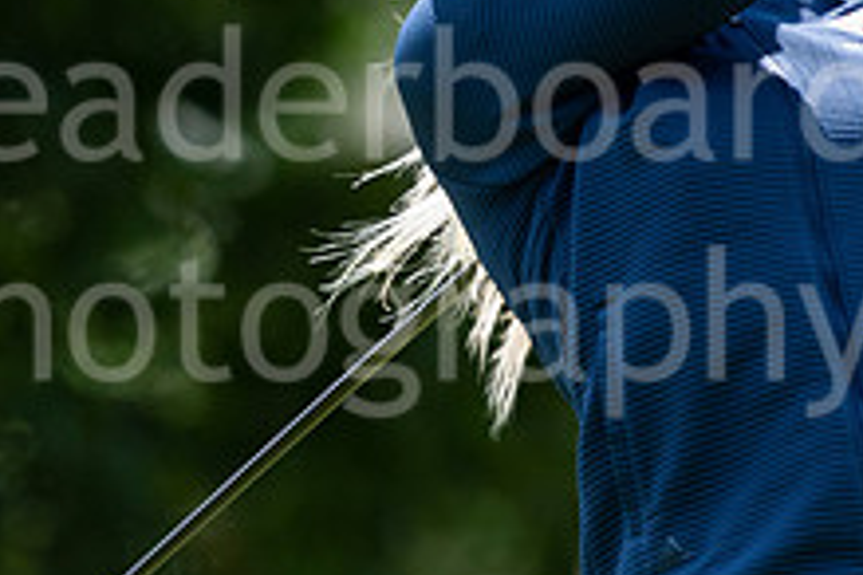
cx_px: 382
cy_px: 132
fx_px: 40030
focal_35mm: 1670
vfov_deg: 0.8
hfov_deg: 1.2
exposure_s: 1/1000
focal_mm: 420
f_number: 5.6
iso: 800
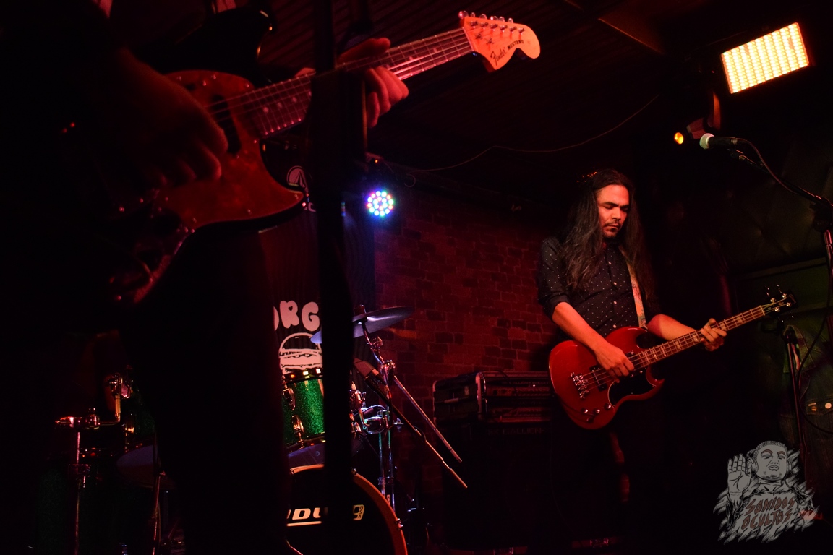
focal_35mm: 39
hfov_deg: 49.6
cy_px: 278
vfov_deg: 34.2
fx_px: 902
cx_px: 416
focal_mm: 26
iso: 5000
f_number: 4.5
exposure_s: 1/320
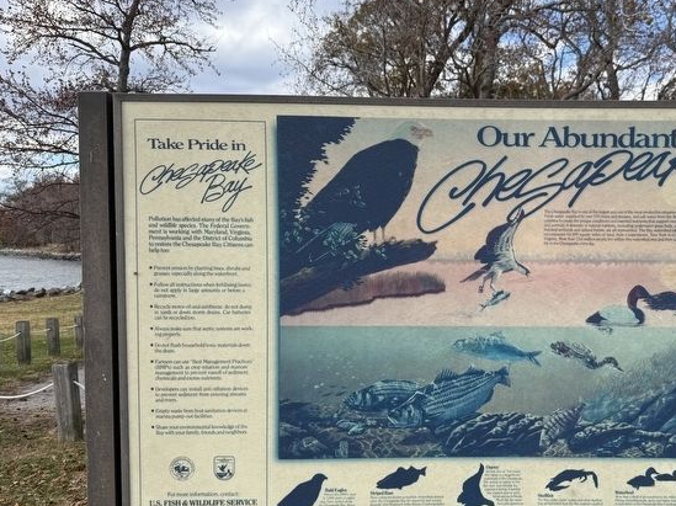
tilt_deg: -0.4
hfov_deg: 51.2
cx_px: 475
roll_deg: -0.9
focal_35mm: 35
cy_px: 276
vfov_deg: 40.6
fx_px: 683
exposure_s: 1/2169
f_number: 1.78
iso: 80
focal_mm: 6.76
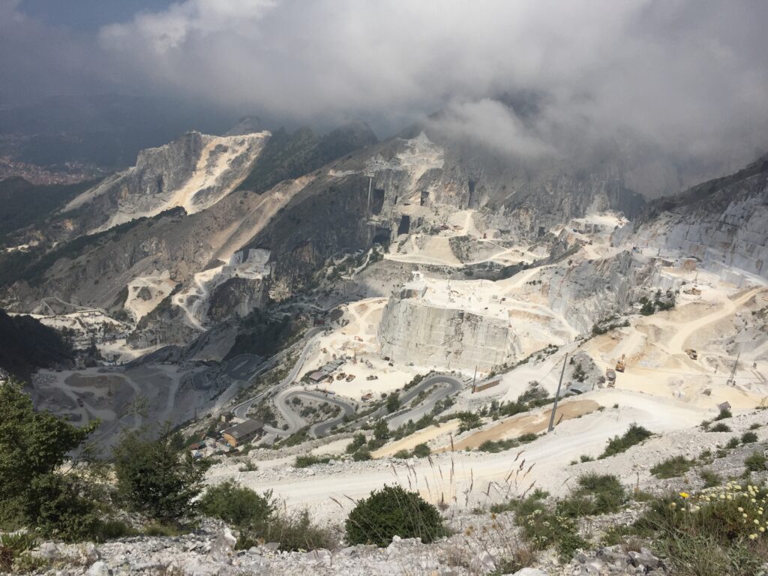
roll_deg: -6.6
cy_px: 288
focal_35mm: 29
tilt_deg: -16.5
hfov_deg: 61.7
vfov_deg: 48.2
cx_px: 384
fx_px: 643
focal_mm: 4.15
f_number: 2.2
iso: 32
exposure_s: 1/6623
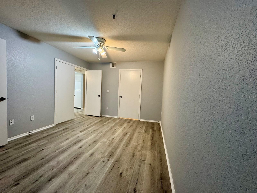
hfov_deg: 102.1
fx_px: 104
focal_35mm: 14
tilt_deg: -2.8
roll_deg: -2.1
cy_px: 96
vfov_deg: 85.7
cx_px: 128
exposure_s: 1/60
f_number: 2.2
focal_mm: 2.22
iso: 250
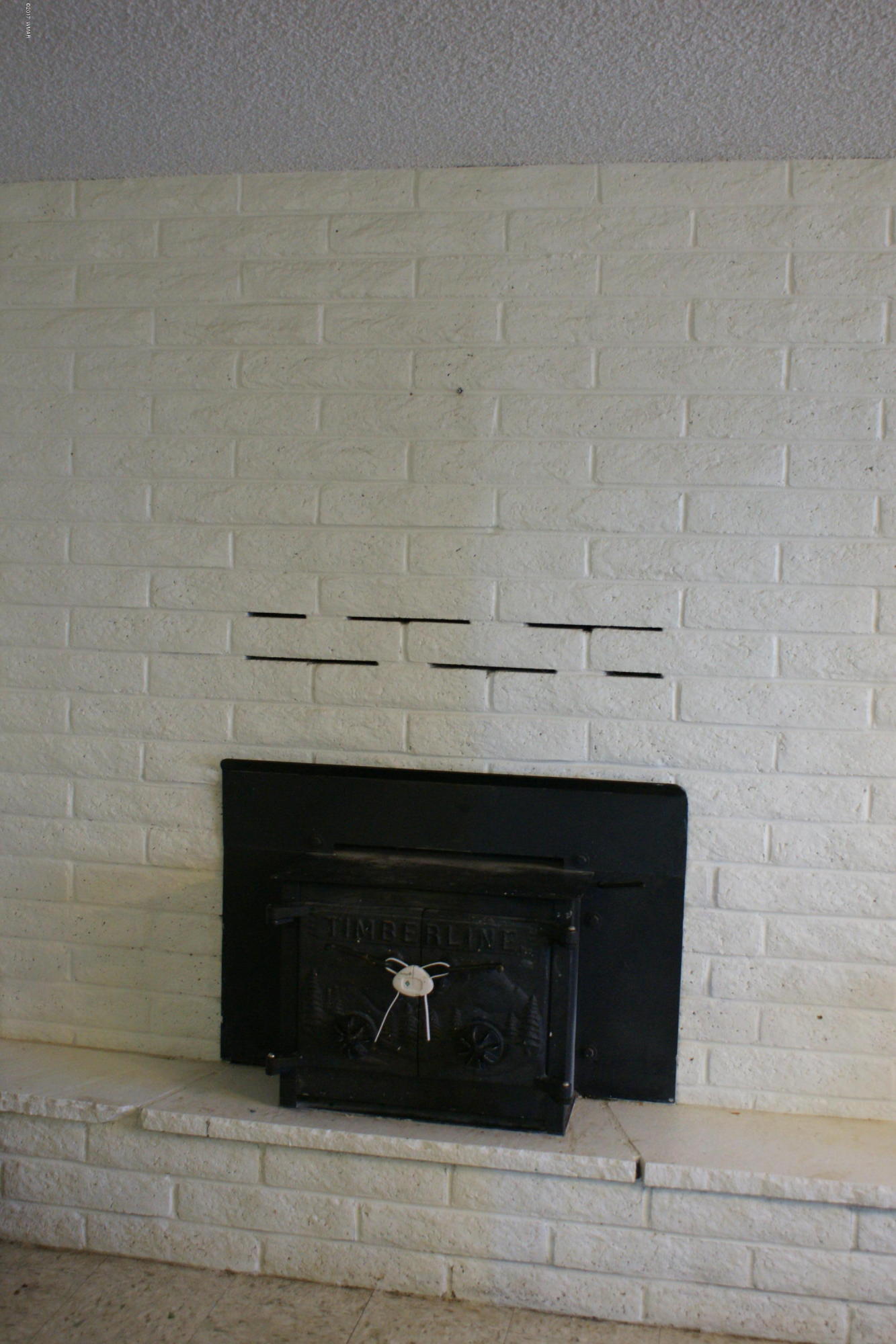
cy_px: 672
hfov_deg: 36.9
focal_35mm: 36
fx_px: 1344
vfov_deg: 53.1
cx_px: 448
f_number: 4.5
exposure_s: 1/30
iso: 800
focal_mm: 24
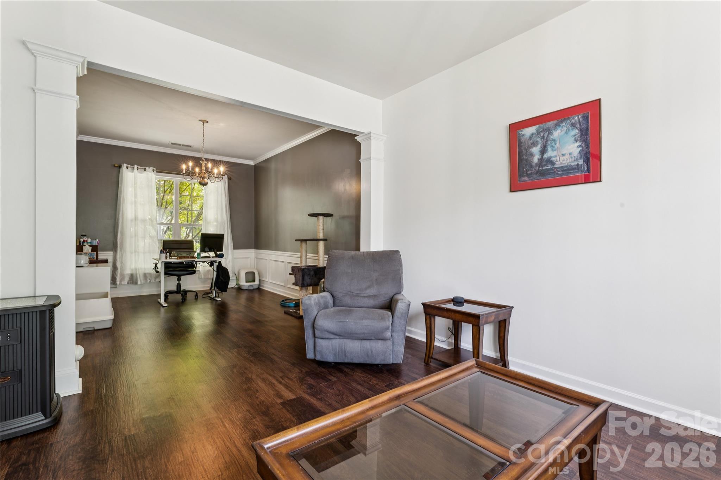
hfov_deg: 95.0
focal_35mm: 16
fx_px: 330
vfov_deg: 72.0
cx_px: 360
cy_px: 240
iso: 100
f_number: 13
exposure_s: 1.6
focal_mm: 16.5
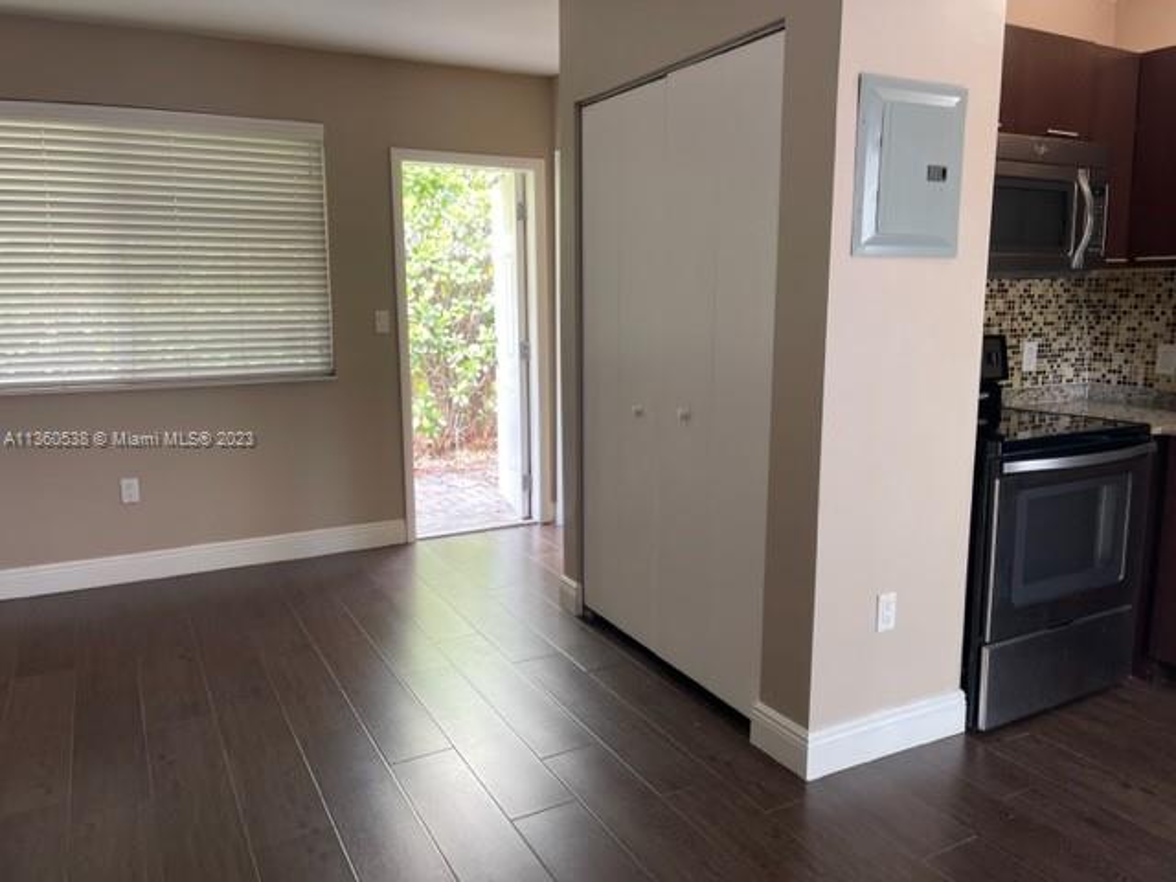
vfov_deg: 53.1
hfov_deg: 67.3
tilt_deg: -9.9
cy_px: 441
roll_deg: -0.4
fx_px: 883
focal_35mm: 26
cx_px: 588
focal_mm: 5.1
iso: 64
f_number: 1.6
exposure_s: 1/60
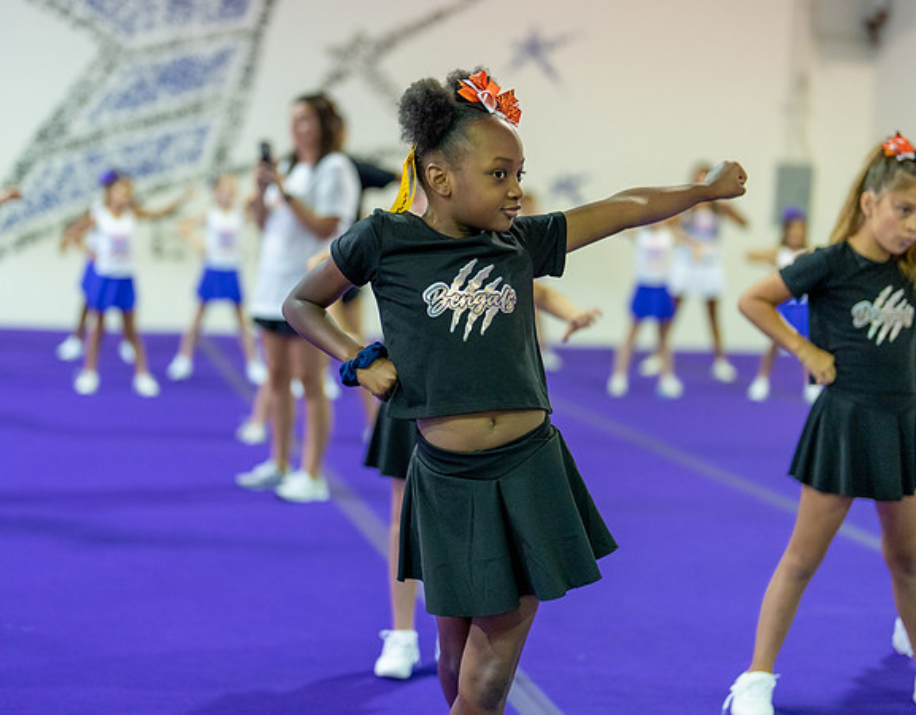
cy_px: 298
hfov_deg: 29.5
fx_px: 1737
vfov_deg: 23.2
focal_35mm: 65
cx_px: 434
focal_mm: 50
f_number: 1.2
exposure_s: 1/320
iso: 1250
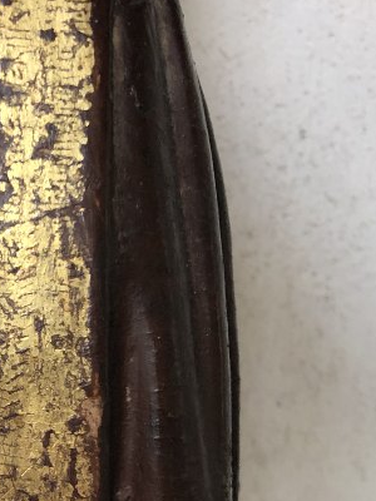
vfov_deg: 22.8
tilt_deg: -0.9
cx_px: -114
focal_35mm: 84
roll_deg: -0.4
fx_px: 1217
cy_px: 437
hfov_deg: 16.6
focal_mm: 4
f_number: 1.8
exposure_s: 1/40
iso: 25
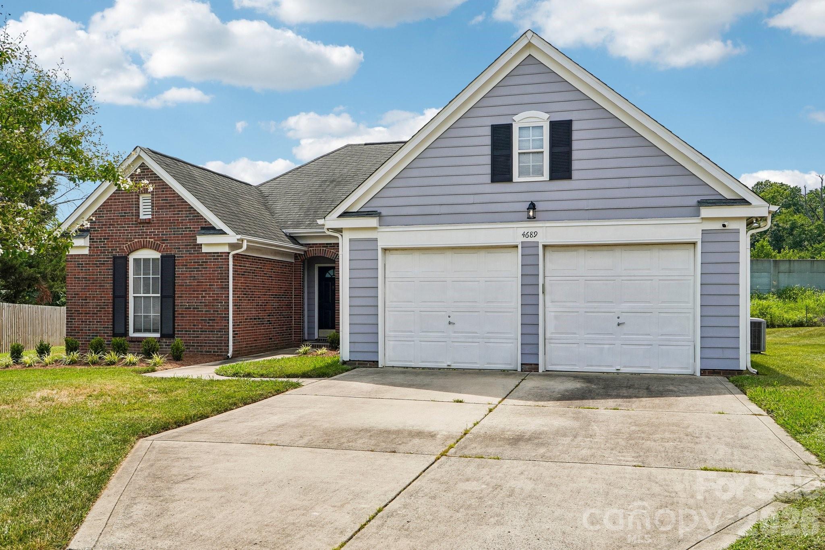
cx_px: 412
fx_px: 687
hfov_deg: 61.9
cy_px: 275
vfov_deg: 43.6
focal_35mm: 30
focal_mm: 20
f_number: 8
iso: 100
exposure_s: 1/125
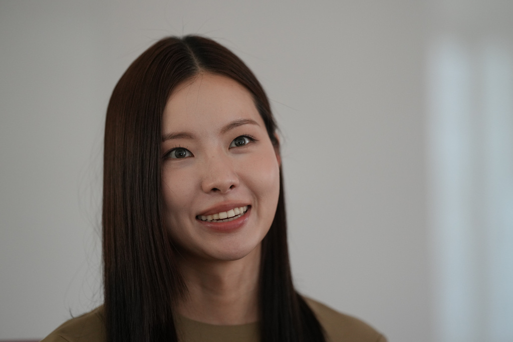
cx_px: 256
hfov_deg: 15.2
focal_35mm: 135
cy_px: 171
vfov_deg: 10.2
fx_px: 1923
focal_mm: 135
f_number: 1.8
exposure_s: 1/640
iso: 2000
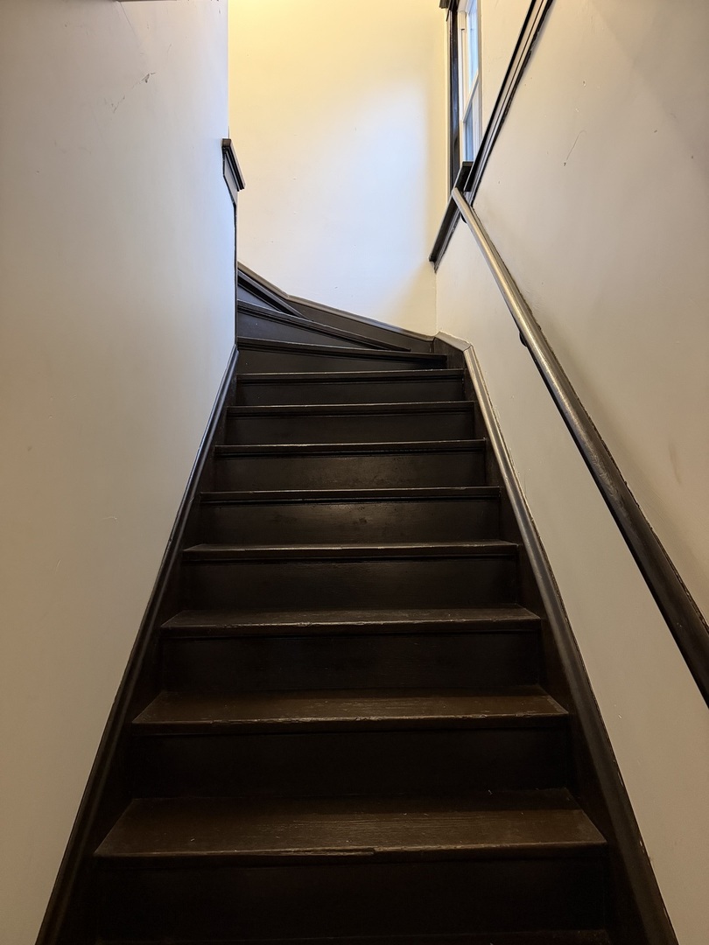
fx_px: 655
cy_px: 472
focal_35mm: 24
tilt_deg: +4.0
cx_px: 354
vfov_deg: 71.6
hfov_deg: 56.8
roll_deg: -0.8
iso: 800
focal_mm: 6.76
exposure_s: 1/40
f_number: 1.78
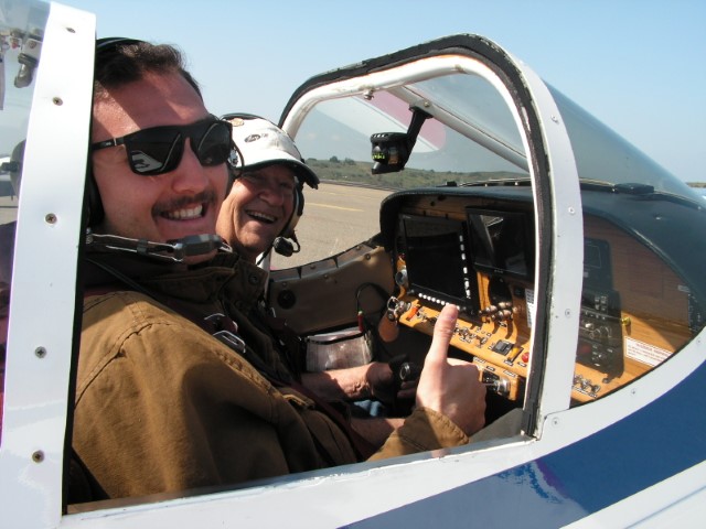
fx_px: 734
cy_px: 264
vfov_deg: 39.7
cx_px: 353
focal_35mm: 36
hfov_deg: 51.4
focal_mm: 6
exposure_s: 1/250
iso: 50
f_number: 4.8
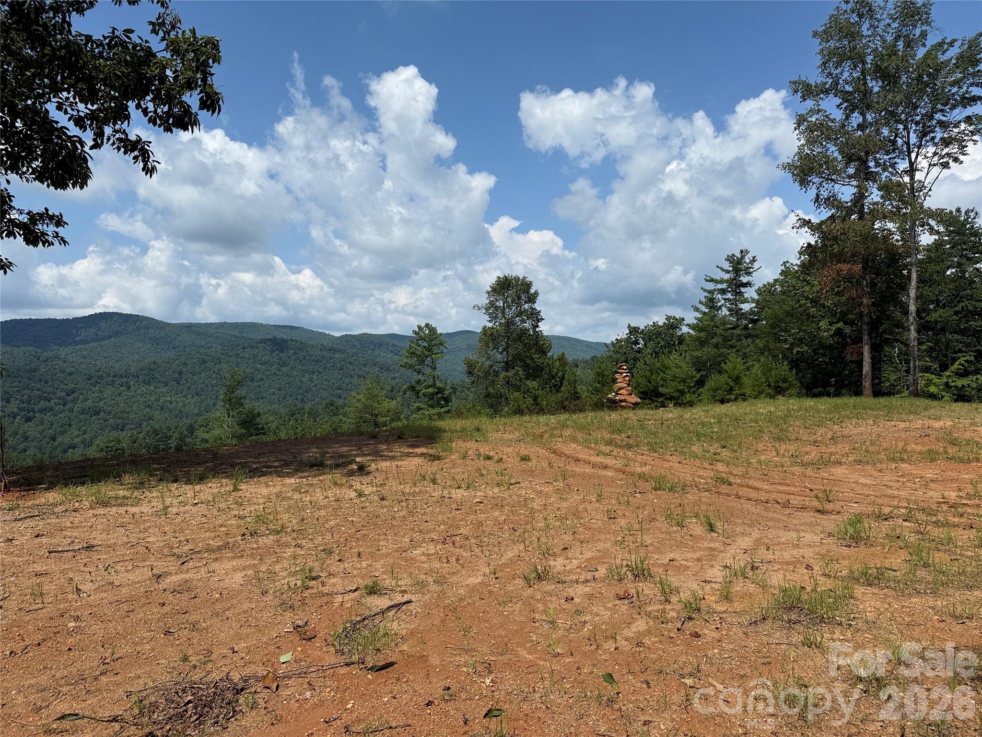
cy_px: 368
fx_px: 681
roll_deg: -0.3
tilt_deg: +1.3
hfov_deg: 71.6
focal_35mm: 24
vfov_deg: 56.8
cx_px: 491
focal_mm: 6.76
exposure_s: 1/6711
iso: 80
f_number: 1.78
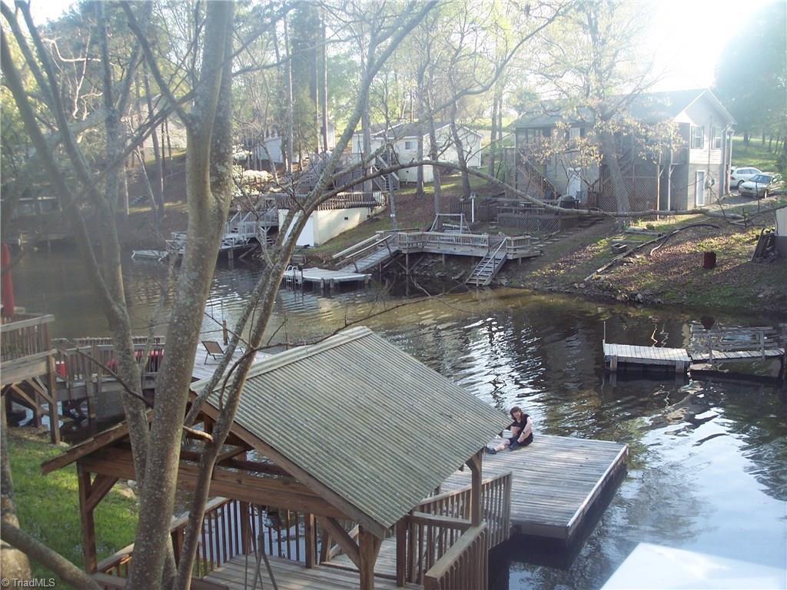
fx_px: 887
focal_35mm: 39
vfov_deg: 36.8
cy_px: 295
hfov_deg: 47.9
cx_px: 394
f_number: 3.4
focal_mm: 8
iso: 100
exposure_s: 1/60
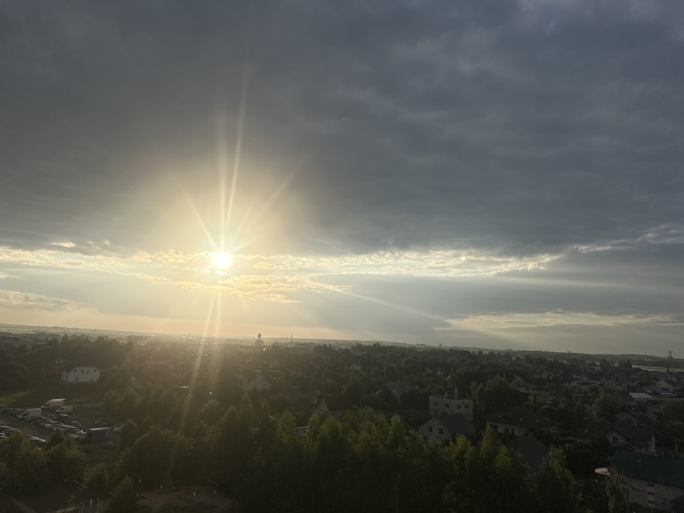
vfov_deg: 56.8
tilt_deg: +9.9
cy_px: 256
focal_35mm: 24
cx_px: 342
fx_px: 474
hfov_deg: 71.6
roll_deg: -2.9
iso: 80
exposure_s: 1/18519
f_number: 1.78
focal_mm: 6.86
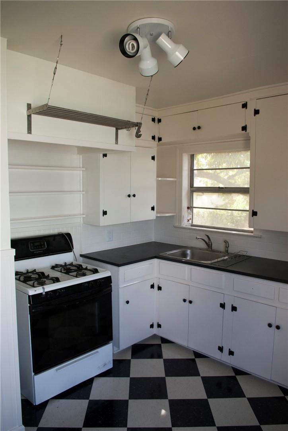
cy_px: 216
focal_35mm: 27
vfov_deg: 67.4
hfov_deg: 48.0
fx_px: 324
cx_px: 144
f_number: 4.5
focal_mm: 18
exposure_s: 1/60
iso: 200
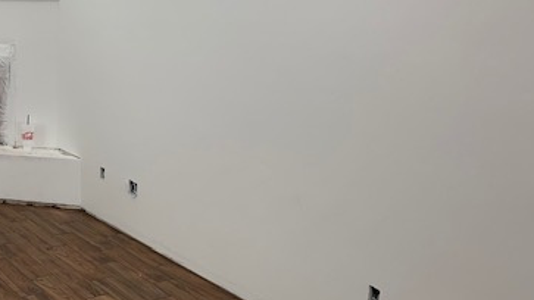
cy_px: 69
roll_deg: +0.1
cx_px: 84
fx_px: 708
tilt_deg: -5.6
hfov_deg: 39.2
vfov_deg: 23.7
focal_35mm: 50
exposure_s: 1/163
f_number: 1.8
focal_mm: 4.25
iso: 25
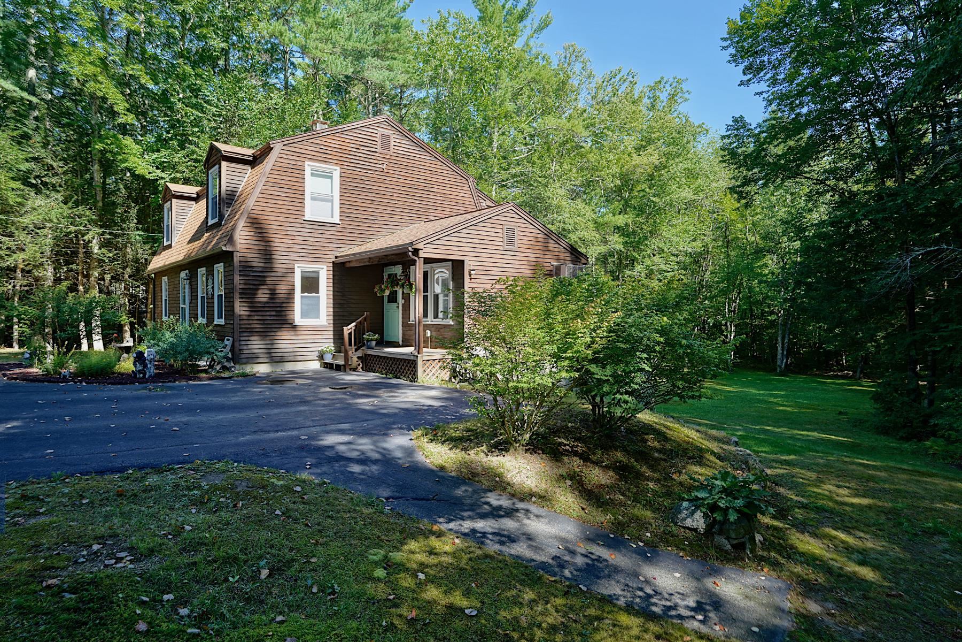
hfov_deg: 84.0
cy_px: 321
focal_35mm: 20
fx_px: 534
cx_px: 481
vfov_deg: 61.9
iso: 100
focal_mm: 20
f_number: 5.6
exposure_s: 1/125
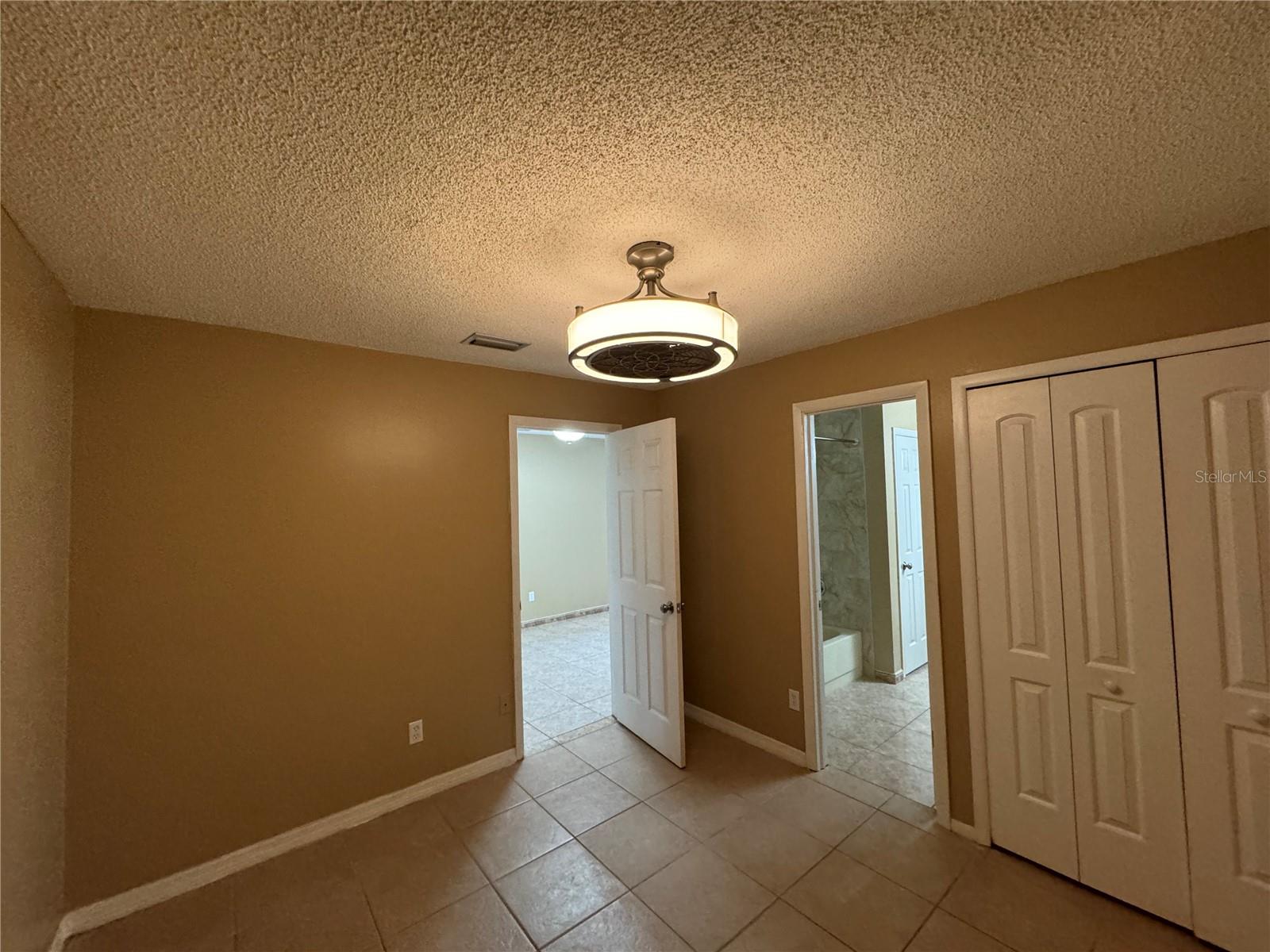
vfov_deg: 85.7
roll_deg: +1.7
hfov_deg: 102.1
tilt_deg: +5.7
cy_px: 476
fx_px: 514
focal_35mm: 14
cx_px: 635
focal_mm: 2.22
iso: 500
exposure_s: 1/60
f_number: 2.2
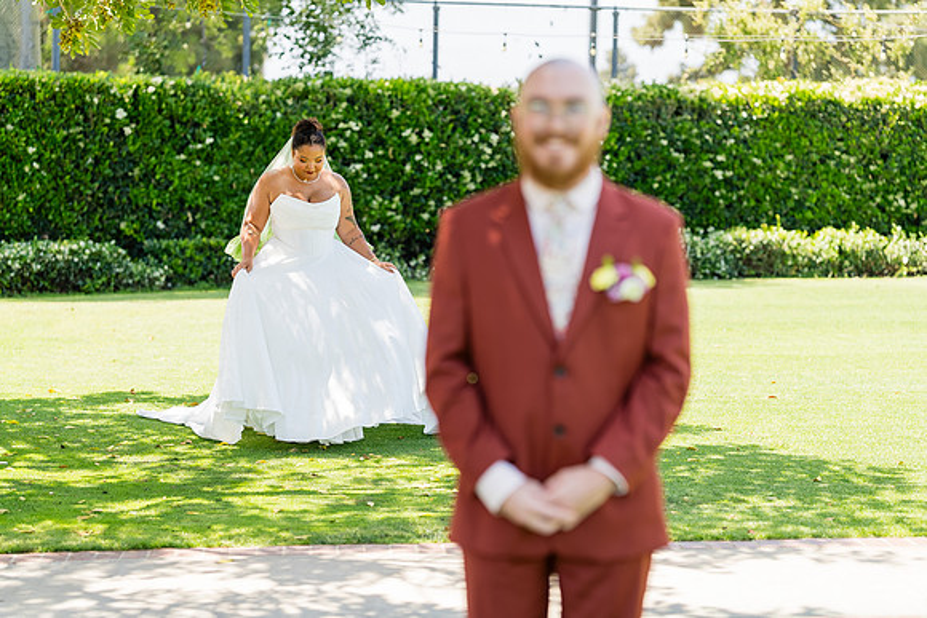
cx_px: 464
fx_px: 2237
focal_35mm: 87
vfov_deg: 15.7
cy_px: 305
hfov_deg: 23.4
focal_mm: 85
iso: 100
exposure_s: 1/500
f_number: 2.2
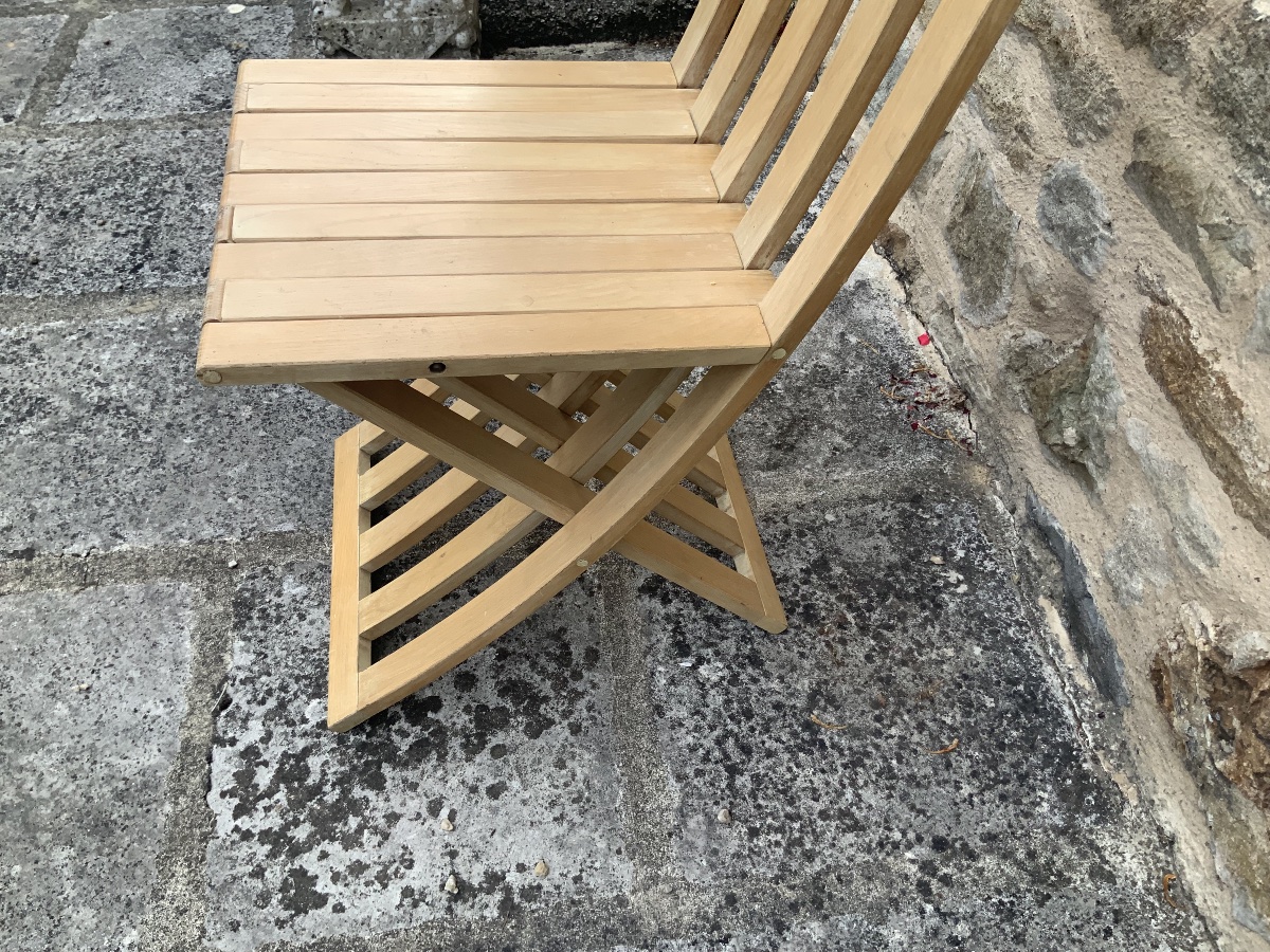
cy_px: 476
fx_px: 1064
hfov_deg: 61.7
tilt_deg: -50.0
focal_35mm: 29
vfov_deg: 48.2
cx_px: 635
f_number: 1.8
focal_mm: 3
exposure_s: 1/461
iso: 16
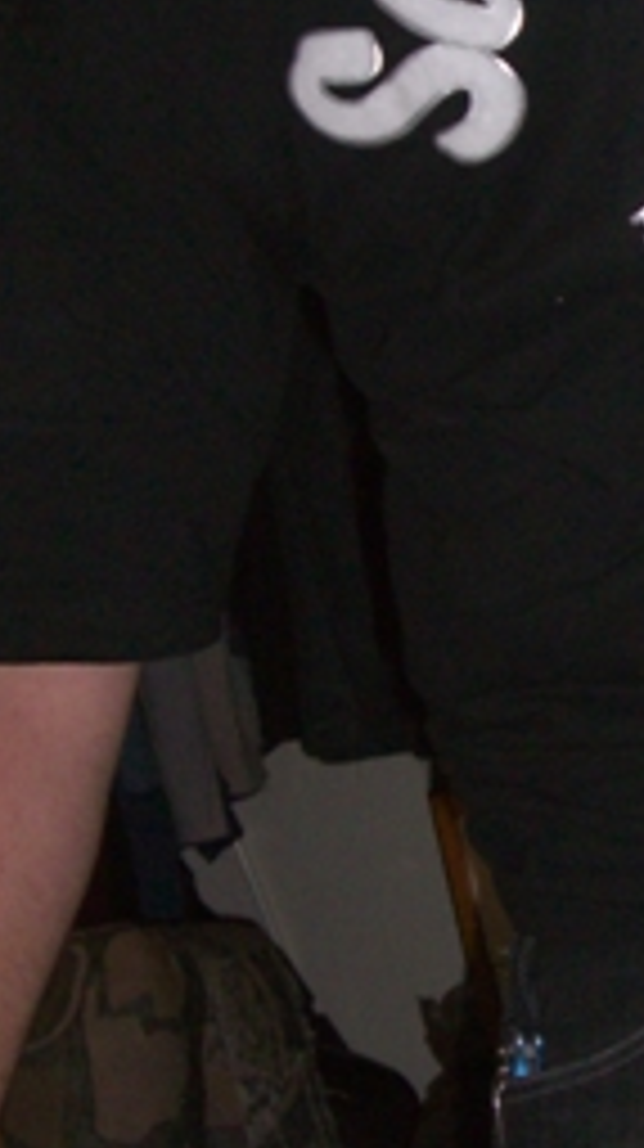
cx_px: 770
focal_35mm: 126
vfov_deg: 17.0
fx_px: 3834
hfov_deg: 9.5
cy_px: 527
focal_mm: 9.6
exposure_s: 1/60
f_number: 3.1
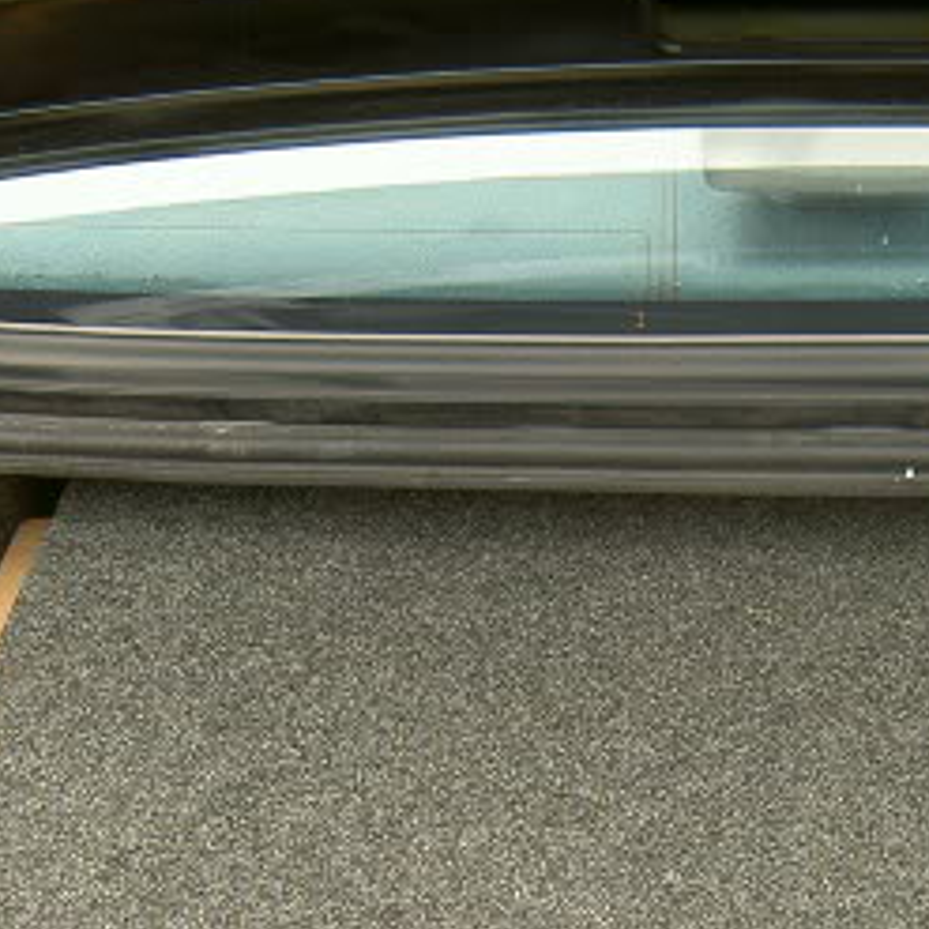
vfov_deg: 22.0
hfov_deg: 21.8
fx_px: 2368
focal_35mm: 78
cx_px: 801
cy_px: 696
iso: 50
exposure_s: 1/125
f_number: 2.8
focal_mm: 5.6
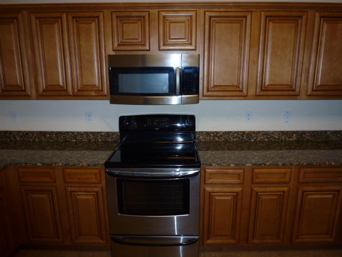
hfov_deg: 71.6
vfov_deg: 56.8
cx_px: 171
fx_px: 237
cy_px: 128
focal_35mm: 24
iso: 200
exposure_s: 1/60
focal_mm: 4.3
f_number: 3.3
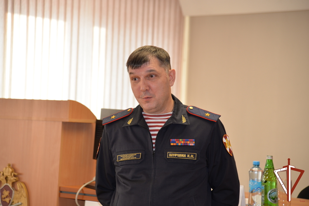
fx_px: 1030
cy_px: 103
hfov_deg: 17.1
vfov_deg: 11.4
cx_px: 154
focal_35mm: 120
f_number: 4
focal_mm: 120
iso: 400
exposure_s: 1/125
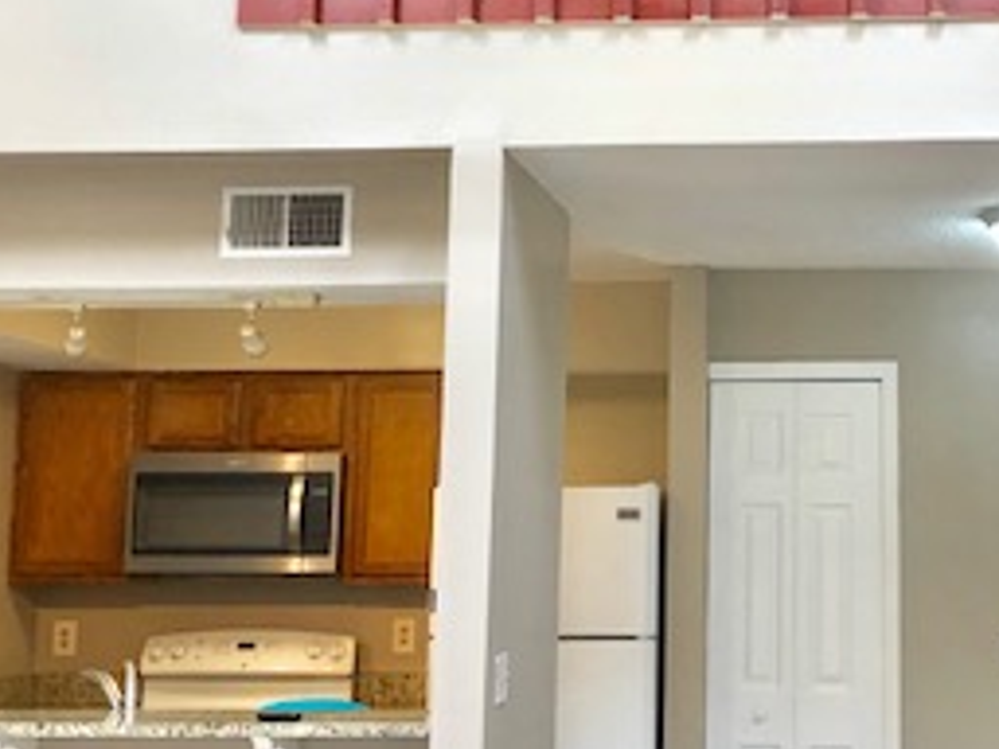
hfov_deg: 27.3
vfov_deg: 20.9
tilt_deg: +13.5
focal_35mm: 70
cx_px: 773
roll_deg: -0.3
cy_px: 211
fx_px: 2020
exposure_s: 1/30
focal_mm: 4
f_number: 1.8
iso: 25
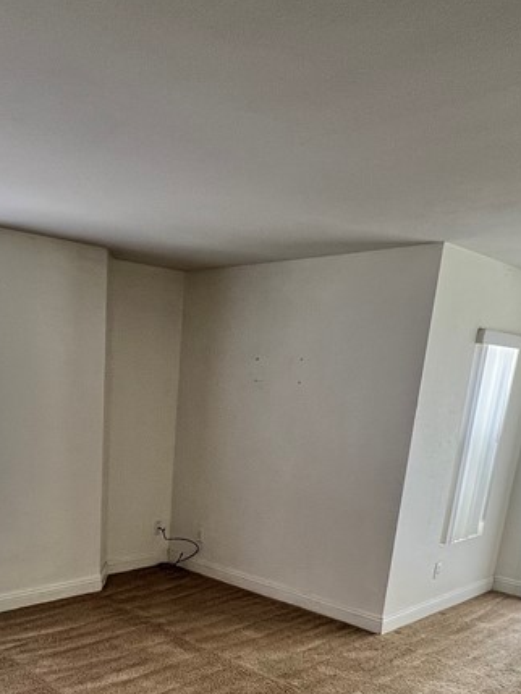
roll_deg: -2.6
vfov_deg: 53.1
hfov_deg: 44.2
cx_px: 141
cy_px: 587
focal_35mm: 31
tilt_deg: -17.8
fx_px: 622
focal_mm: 1.57
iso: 160
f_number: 1.8
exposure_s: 1/120
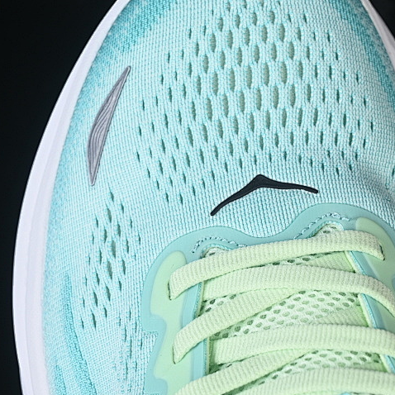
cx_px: 252
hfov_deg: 12.1
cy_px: 212
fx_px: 1859
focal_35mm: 144
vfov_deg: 12.1
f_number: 7.1
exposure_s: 1/80
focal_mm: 50
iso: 160
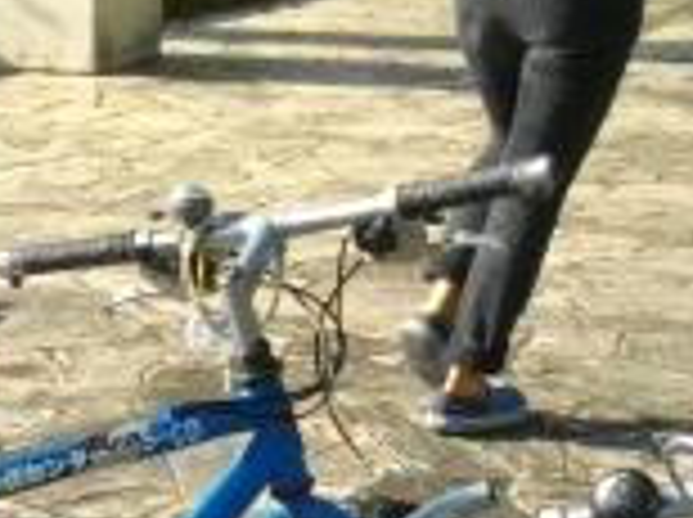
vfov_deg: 10.4
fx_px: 2658
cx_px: 14
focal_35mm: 133
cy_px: 973
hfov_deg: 14.6
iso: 100
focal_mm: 5.7
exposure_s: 1/160
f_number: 5.5
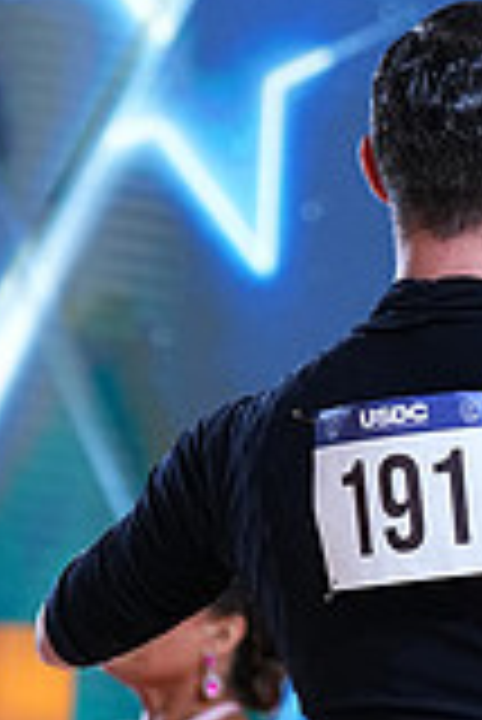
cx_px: 732
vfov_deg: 4.6
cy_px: 1022
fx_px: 8937
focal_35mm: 446
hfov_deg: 3.1
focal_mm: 123
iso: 1000
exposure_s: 1/400
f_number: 4
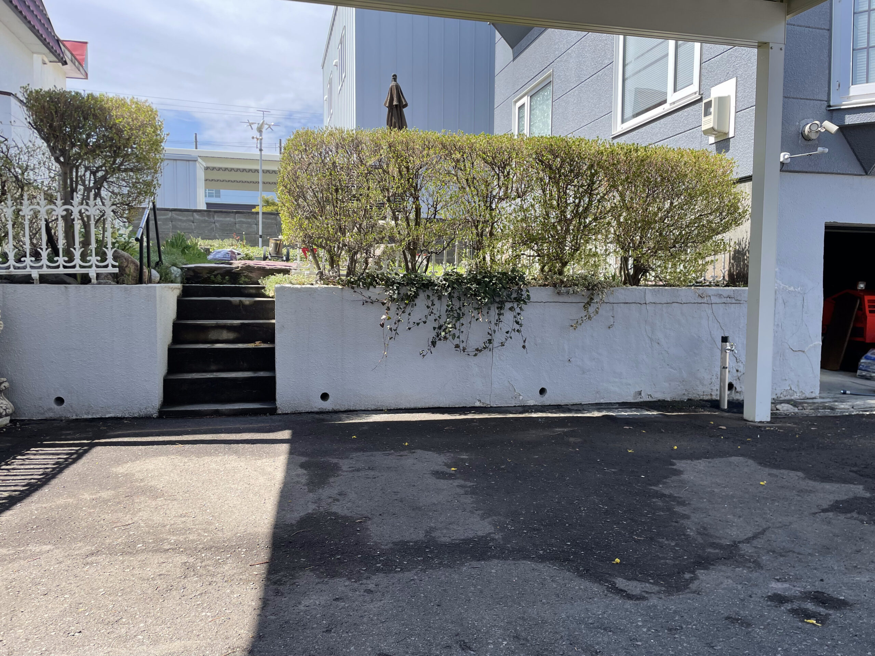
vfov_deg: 53.1
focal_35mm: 26
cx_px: 438
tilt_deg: -2.5
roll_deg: -0.8
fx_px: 657
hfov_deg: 67.3
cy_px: 328
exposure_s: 1/1072
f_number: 1.6
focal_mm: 4.2
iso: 32
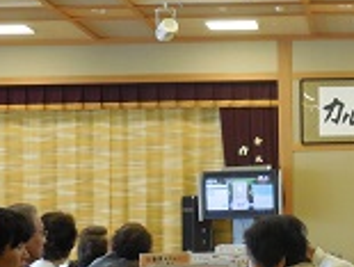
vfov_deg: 10.7
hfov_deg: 14.0
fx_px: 1425
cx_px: 347
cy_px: 164
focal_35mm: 139
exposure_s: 1/15
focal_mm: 9.8
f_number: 4.2
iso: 400
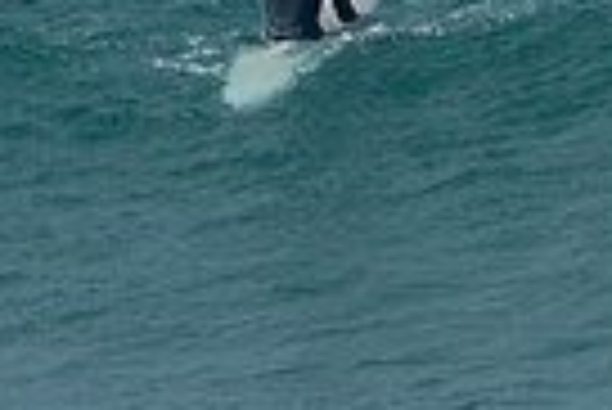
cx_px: 1188
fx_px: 52211
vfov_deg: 0.4
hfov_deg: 0.7
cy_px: 29
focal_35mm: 3068
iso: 100
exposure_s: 1/60
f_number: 11
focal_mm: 480
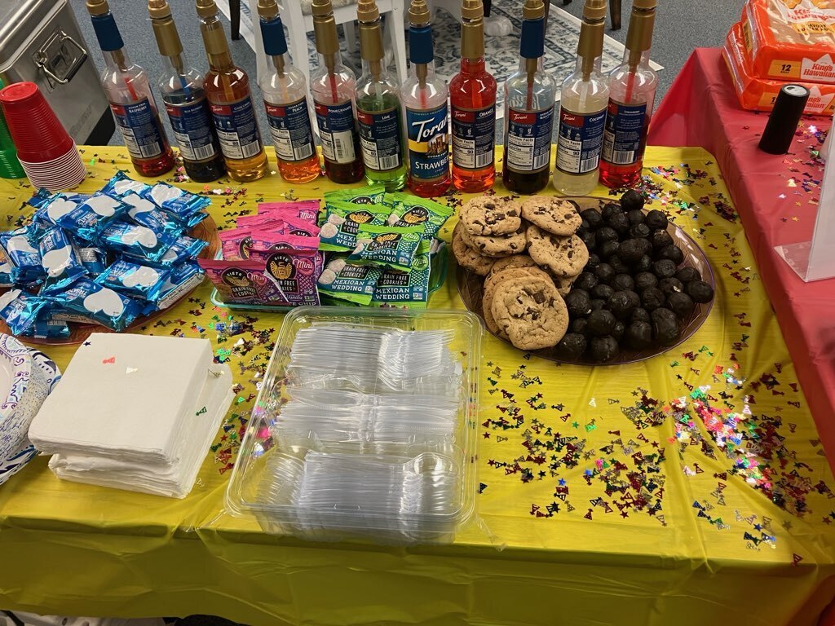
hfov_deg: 63.4
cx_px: 418
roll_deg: +2.6
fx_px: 675
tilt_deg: -44.4
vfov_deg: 49.7
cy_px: 313
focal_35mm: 28
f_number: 1.8
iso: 64
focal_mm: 3.99
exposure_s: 1/60
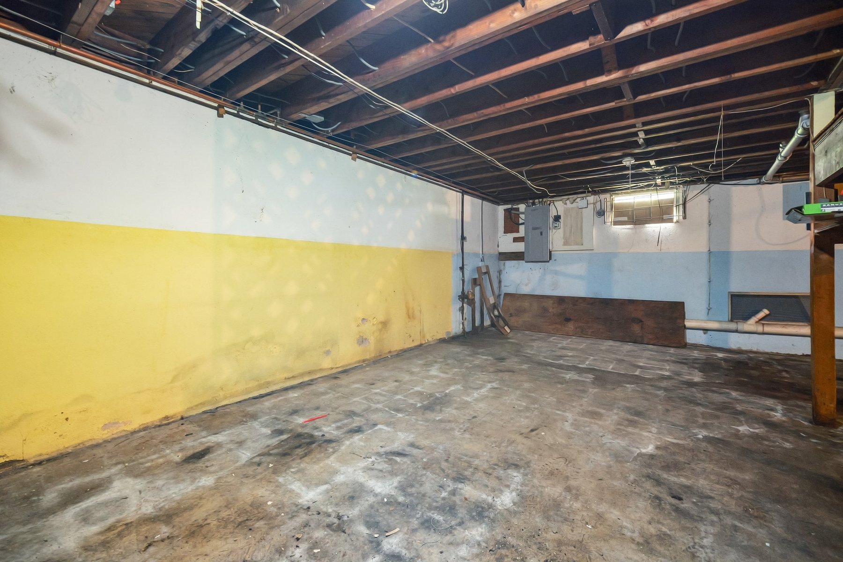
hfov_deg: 73.7
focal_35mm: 24
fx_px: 562
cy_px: 281
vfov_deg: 53.1
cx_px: 422
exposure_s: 1/15
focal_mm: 24
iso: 2500
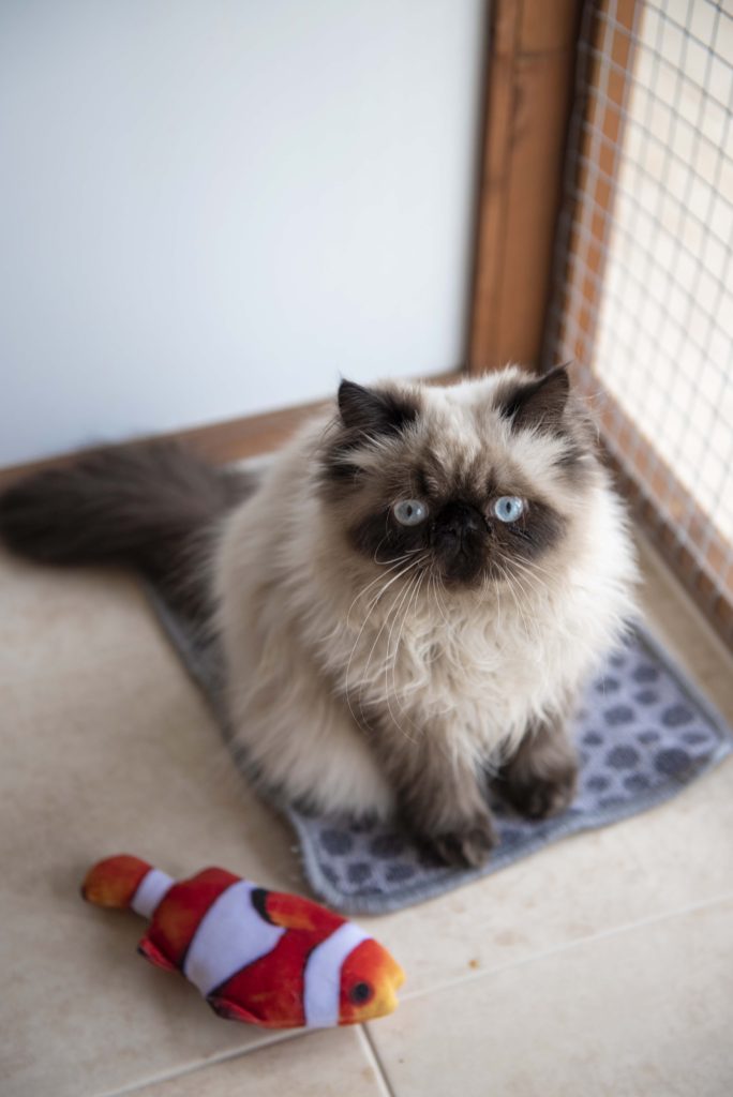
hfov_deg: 24.7
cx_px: 366
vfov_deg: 36.2
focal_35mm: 55
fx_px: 1677
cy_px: 548
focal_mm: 55
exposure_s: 1/160
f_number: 3.5
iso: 400
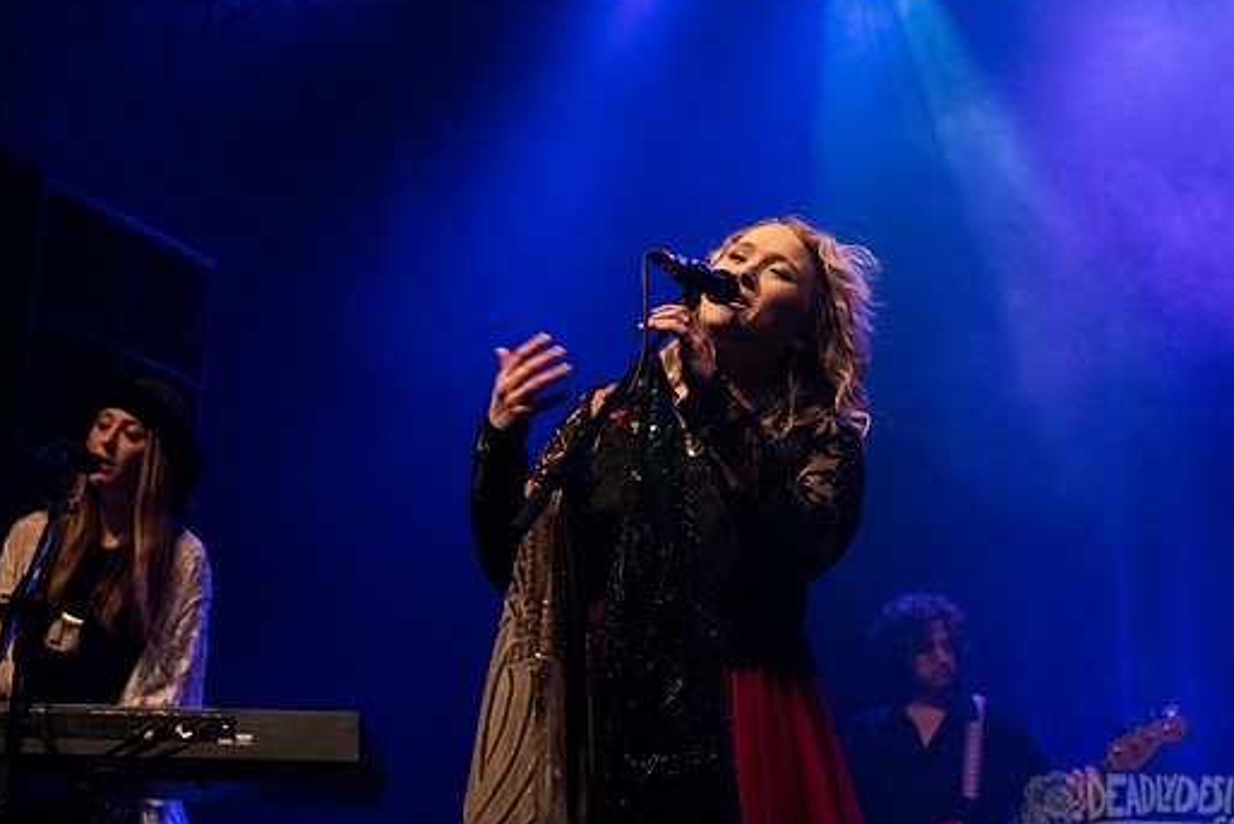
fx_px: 2400
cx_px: 610
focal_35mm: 70
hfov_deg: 28.8
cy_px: 393
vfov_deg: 19.5
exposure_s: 1/160
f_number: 3.2
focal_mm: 62
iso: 2500
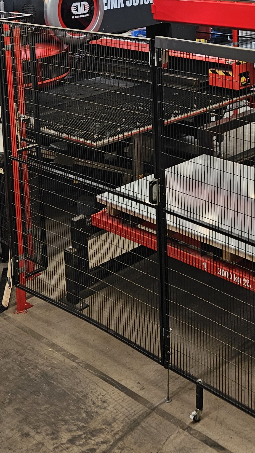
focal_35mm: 61
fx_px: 733
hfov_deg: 19.7
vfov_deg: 32.7
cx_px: 163
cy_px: 52
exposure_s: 1/190
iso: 125
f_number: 1.8
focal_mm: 5.4
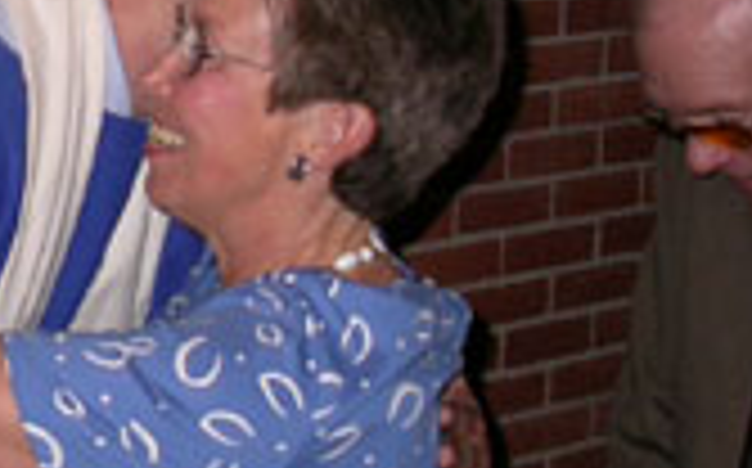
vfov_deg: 9.3
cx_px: -99
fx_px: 2866
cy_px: 171
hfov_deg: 14.6
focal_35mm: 140
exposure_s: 1/60.3
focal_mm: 11.5
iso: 100
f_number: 3
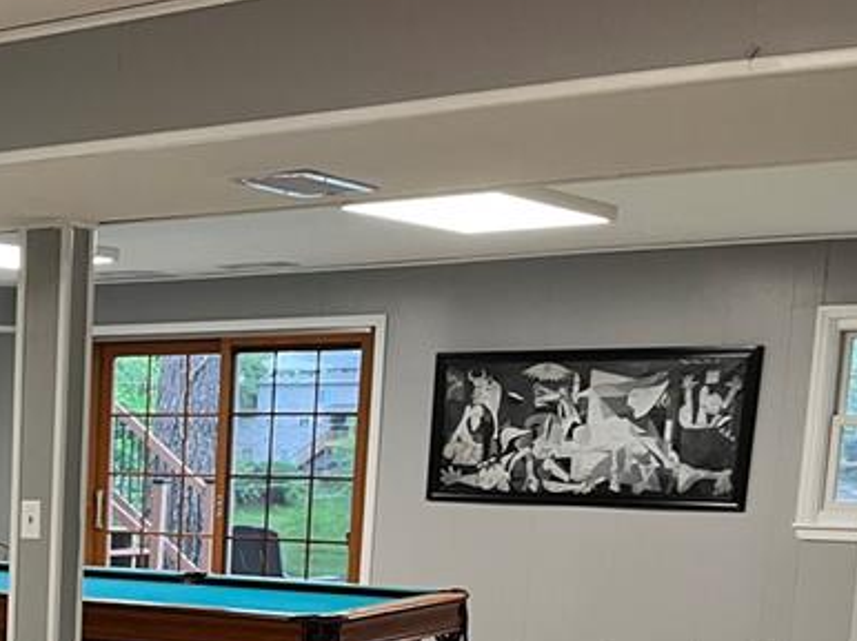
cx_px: -202
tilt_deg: -10.7
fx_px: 1707
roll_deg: -0.4
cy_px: 710
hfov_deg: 25.1
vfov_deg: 20.3
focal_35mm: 69
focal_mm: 5.1
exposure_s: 1/60
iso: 125
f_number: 1.6
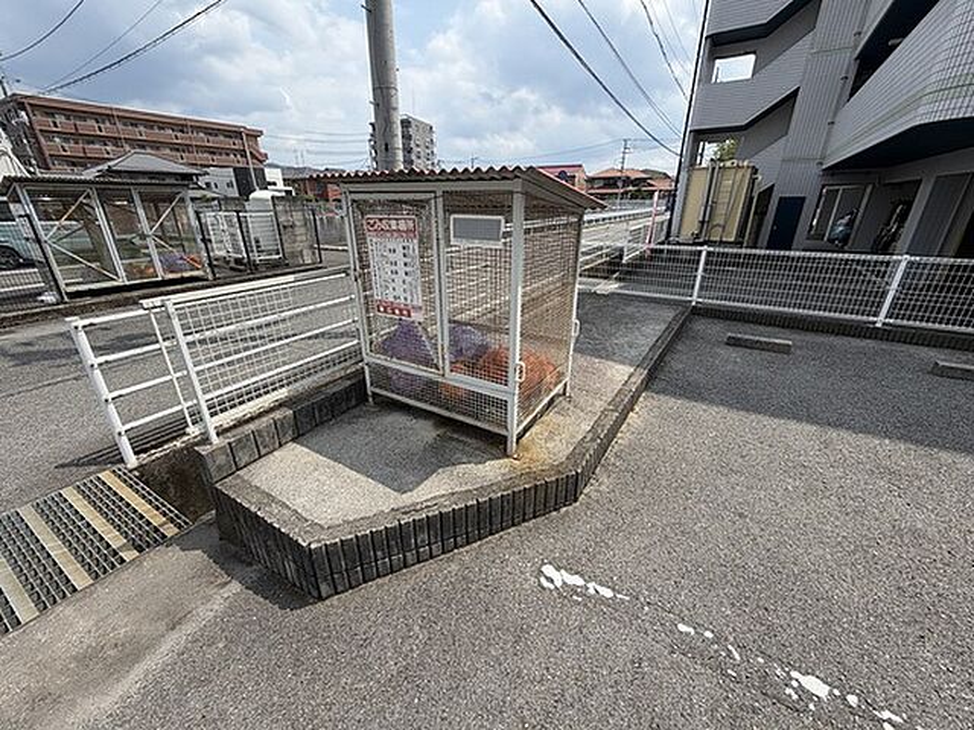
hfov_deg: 102.1
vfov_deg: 85.7
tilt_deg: -21.4
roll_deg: +0.9
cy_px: 365
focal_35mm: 14
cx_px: 487
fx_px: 394
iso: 20
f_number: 2.2
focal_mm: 2.22
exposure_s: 1/820
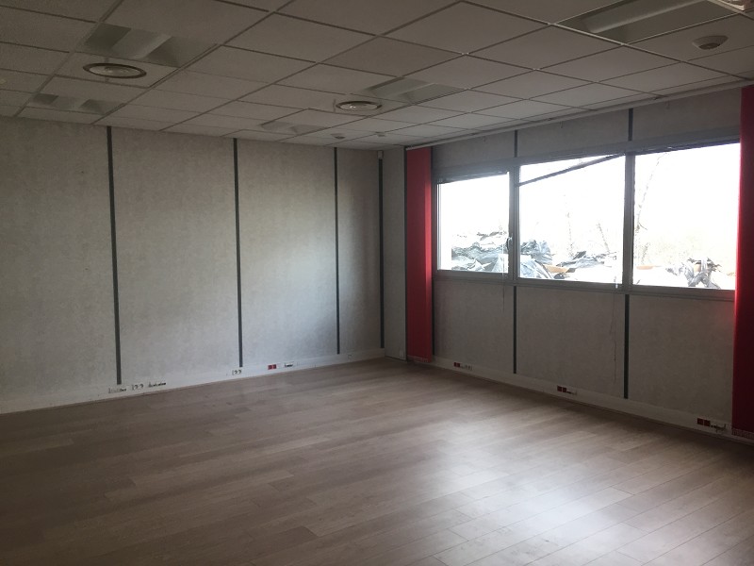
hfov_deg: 61.7
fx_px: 632
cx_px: 377
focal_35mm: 29
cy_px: 283
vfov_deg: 48.2
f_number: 2.2
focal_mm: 4.15
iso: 64
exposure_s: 1/33
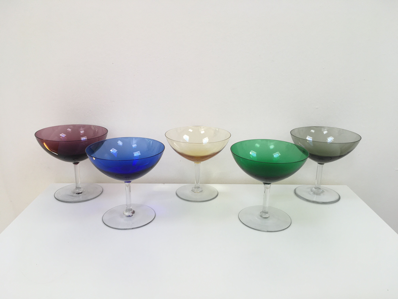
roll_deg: +0.0
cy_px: 150
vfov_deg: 48.2
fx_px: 333
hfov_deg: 61.7
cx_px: 199
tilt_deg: -18.4
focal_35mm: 29
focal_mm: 4.15
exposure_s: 1/100
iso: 32
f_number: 2.2
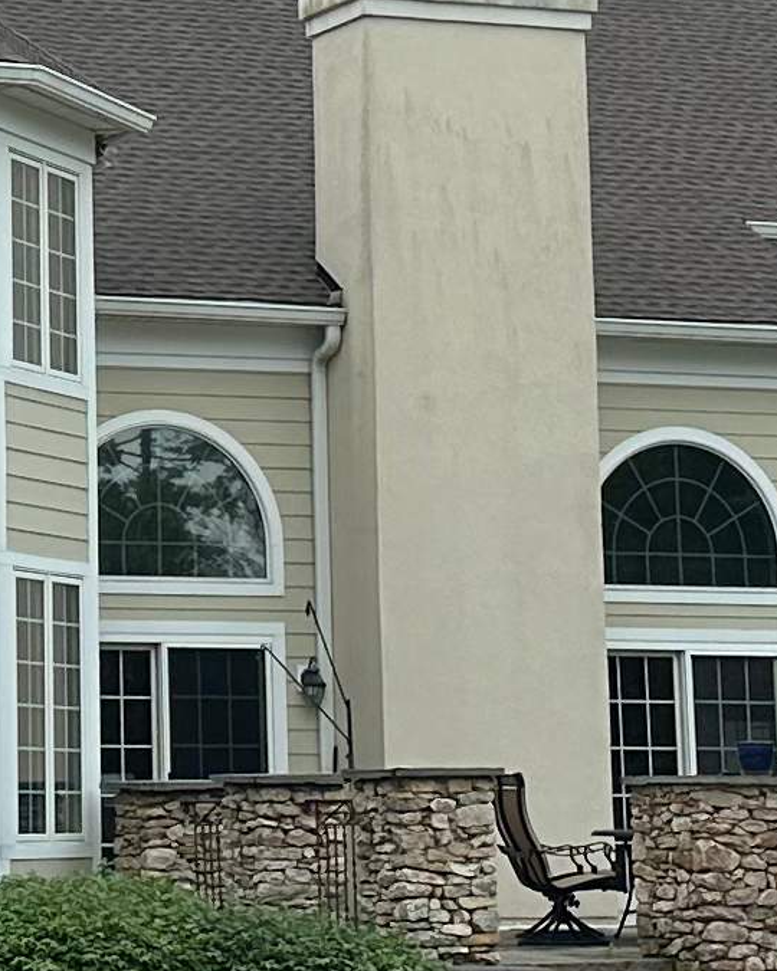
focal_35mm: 140
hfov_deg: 10.9
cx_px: -76
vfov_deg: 13.7
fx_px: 4024
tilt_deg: +9.9
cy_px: 167
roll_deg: +0.8
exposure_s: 1/2660
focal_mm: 6.86
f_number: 1.78
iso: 80
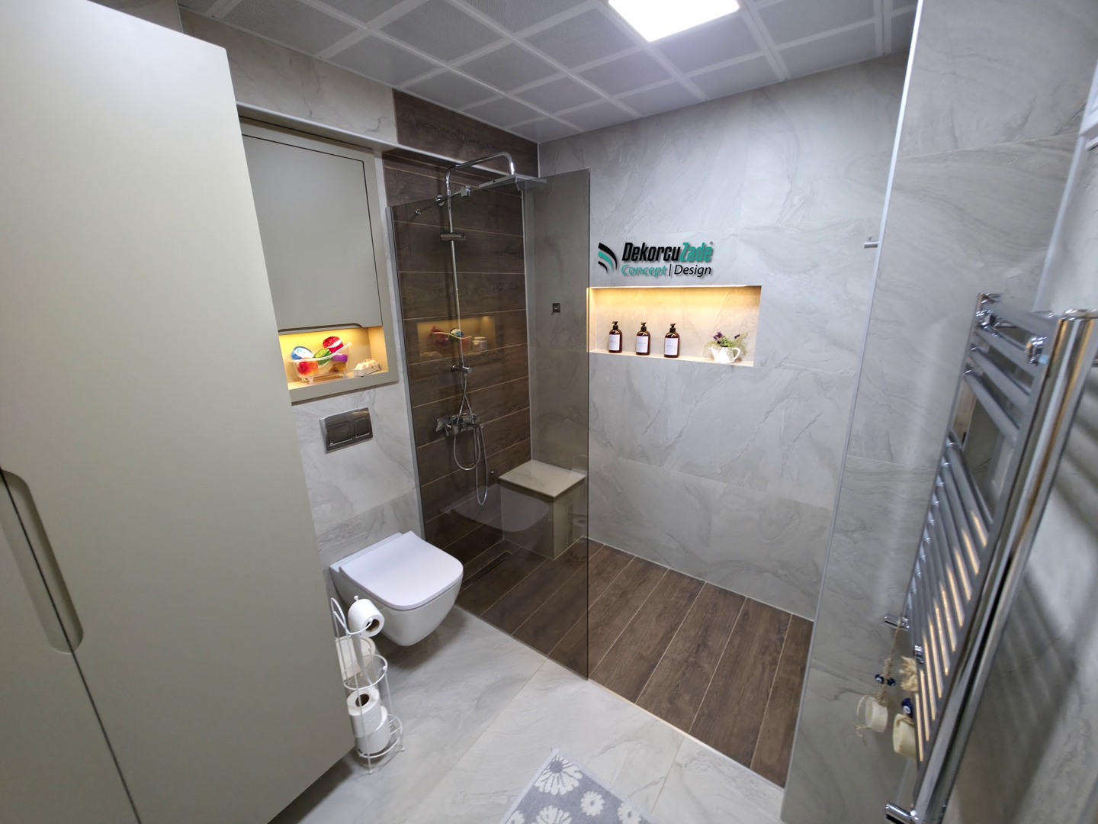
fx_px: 412
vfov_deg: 89.9
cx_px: 549
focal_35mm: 13
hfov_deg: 106.2
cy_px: 412
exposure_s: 1/33.3
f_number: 1.9
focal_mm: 2.2
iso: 100
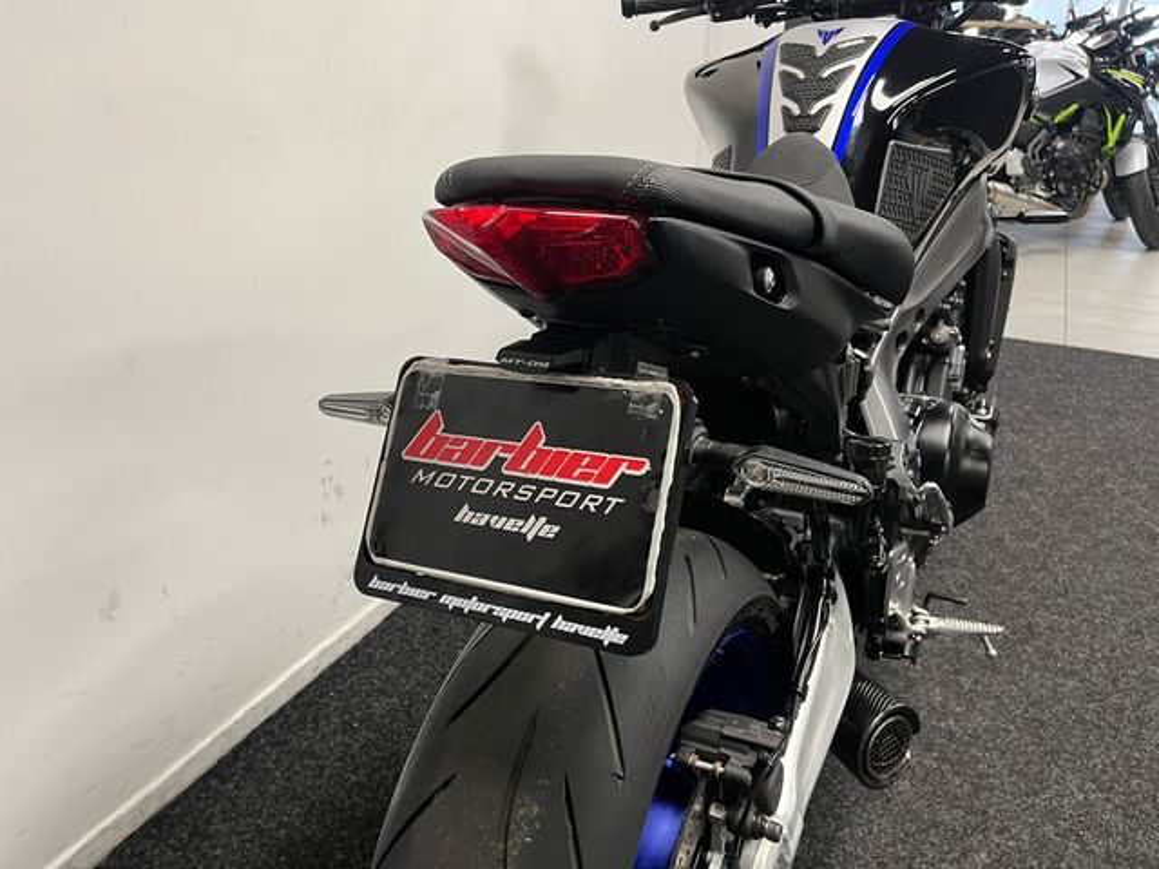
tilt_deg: -24.6
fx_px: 871
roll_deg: -1.1
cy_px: 434
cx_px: 580
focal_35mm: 26
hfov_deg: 67.3
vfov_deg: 53.1
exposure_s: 1/50
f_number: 1.6
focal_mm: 5.1
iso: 125
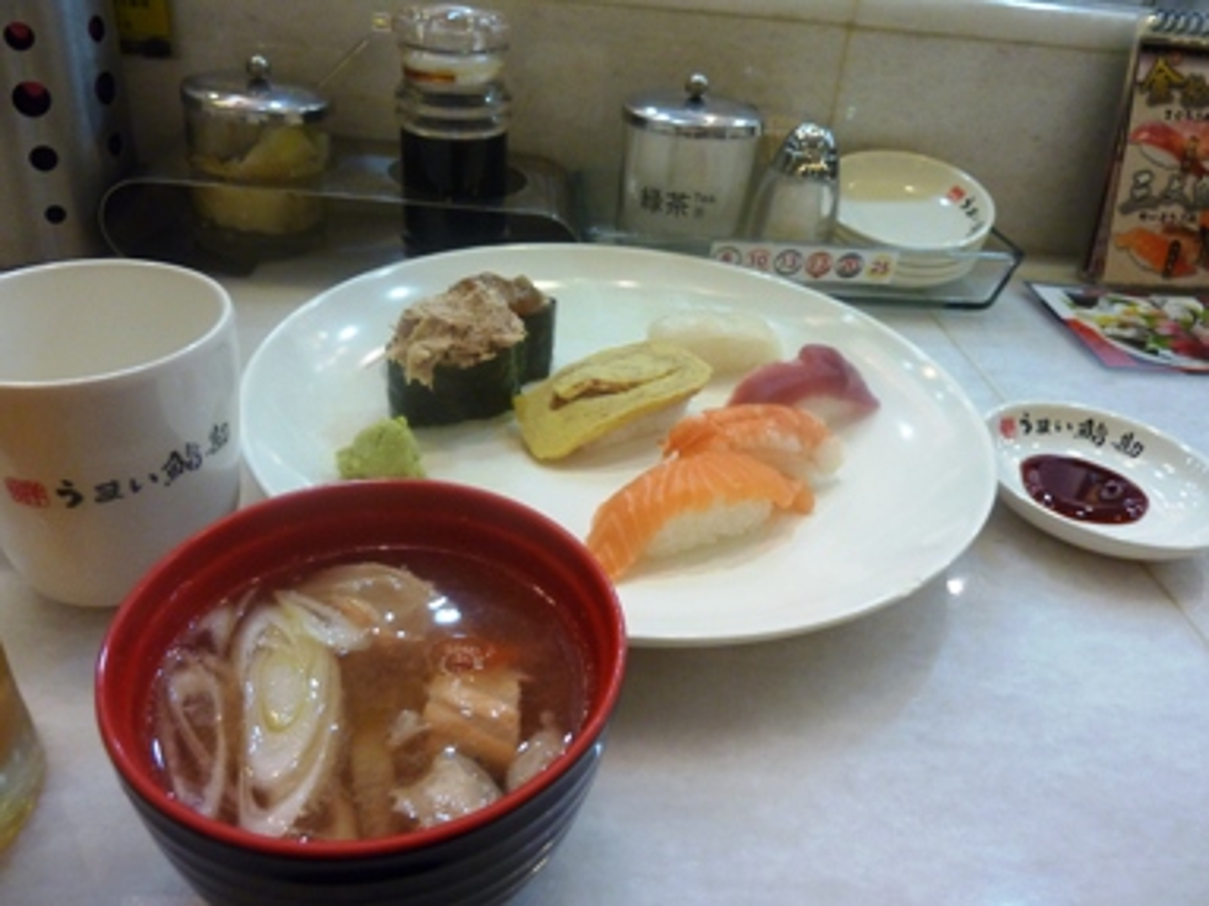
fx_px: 873
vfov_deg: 54.9
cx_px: 604
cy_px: 453
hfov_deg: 69.4
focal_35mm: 25
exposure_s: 1/30
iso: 250
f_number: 3.3
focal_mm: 4.1
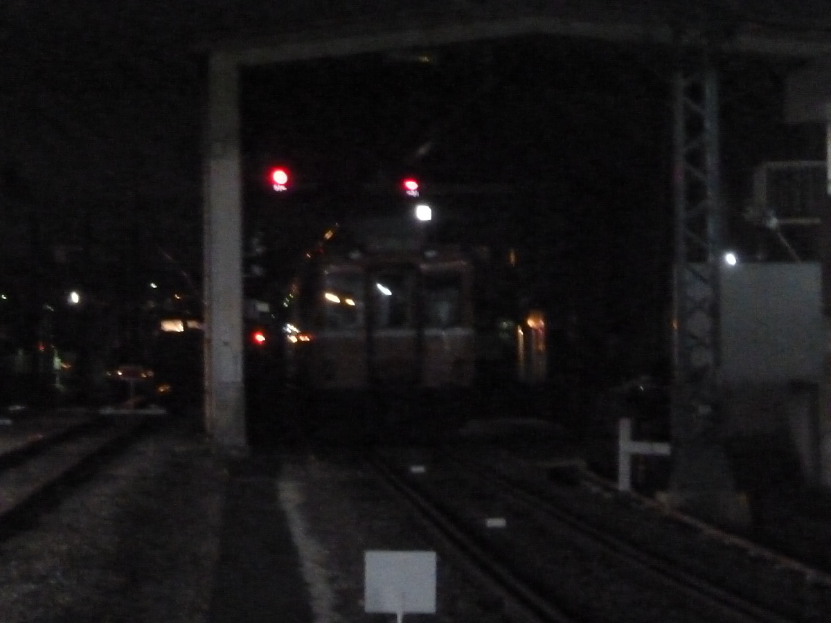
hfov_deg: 10.5
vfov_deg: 7.9
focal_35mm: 189
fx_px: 4537
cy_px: 312
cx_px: 416
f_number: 6.5
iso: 1600
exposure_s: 1/4
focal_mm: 20
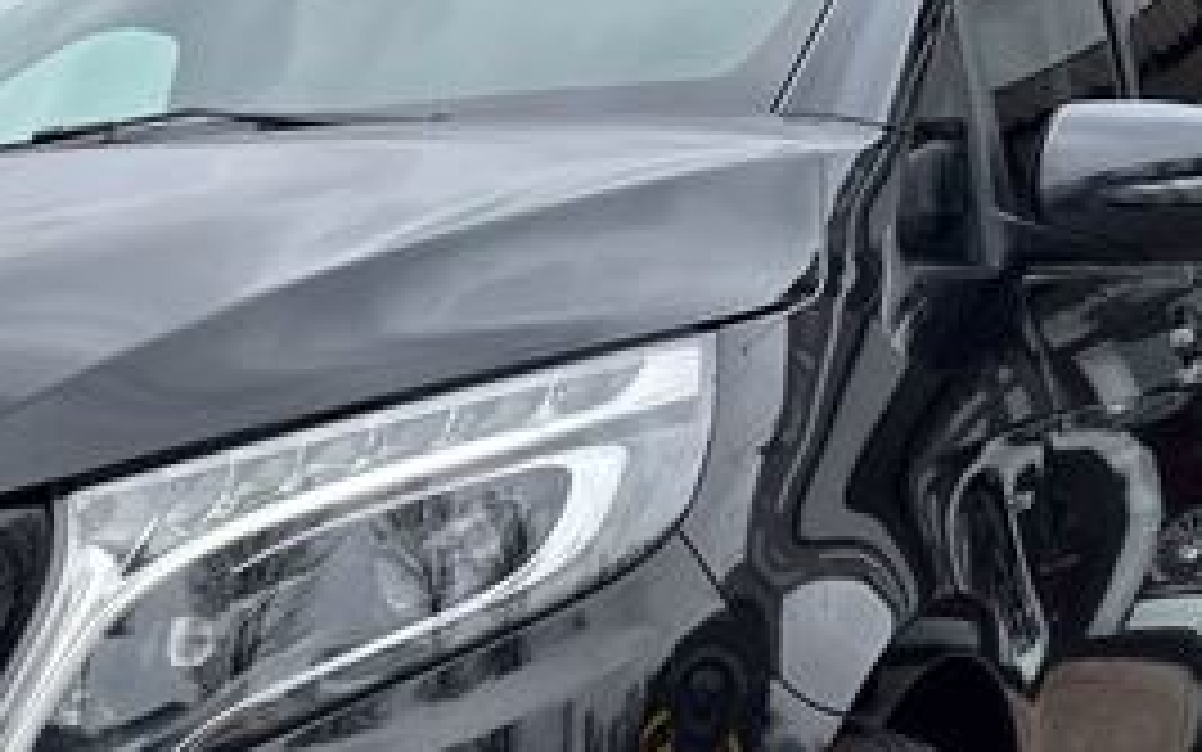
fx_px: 1999
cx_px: 207
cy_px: 621
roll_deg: -0.7
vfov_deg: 21.0
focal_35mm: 61
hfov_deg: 32.4
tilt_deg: -4.6
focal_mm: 6.86
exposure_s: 1/1845
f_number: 1.78
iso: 80
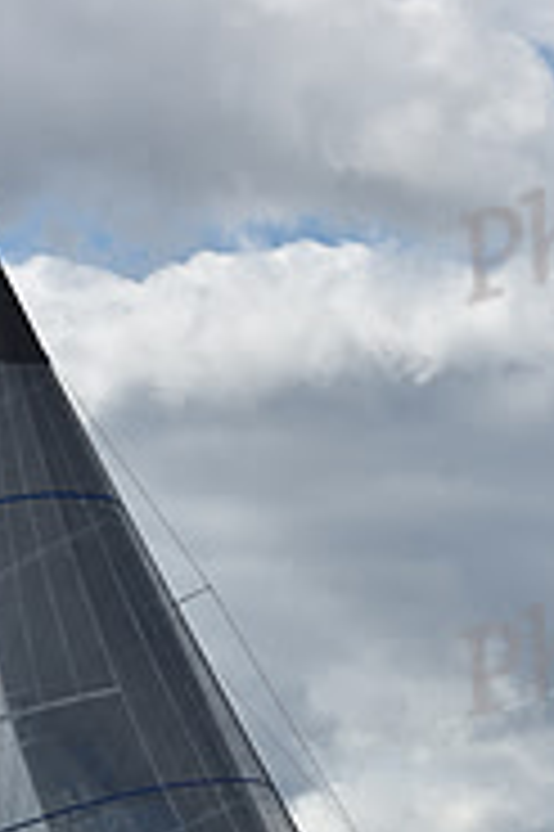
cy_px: 899
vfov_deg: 6.7
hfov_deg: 4.5
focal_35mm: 308
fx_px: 7122
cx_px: 227
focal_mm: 98
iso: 250
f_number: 11
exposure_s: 1/1000
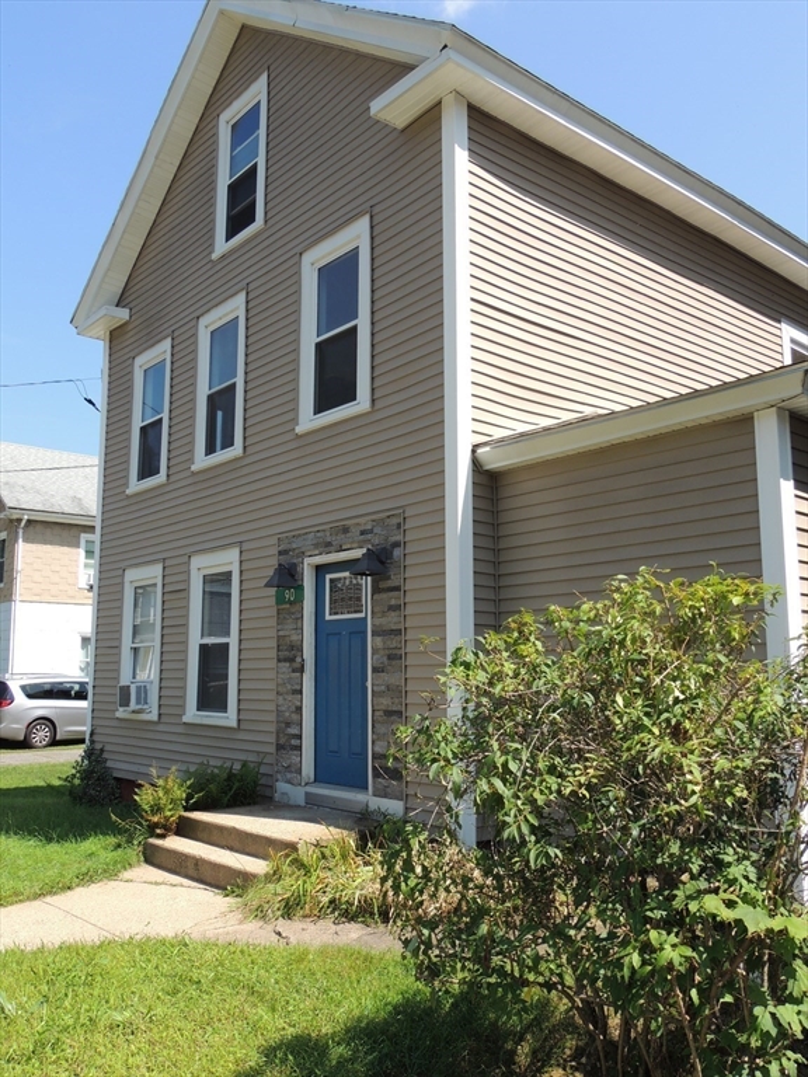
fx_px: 934
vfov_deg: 60.0
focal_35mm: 30
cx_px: 404
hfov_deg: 46.8
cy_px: 538
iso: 100
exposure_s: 1/250
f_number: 4.9
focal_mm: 5.3
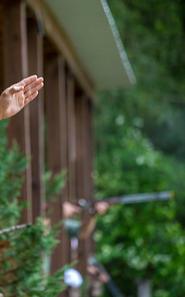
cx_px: -30
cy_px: 149
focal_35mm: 270
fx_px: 2181
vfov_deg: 7.8
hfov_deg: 4.8
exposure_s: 1/80
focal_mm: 175
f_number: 3.5
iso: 200
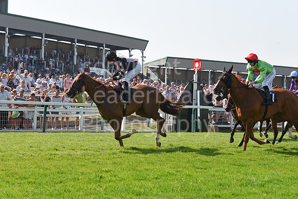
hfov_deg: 28.8
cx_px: 149
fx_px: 580
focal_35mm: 70
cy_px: 100
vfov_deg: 19.5
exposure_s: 1/1600
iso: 400
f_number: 6.3
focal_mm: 70
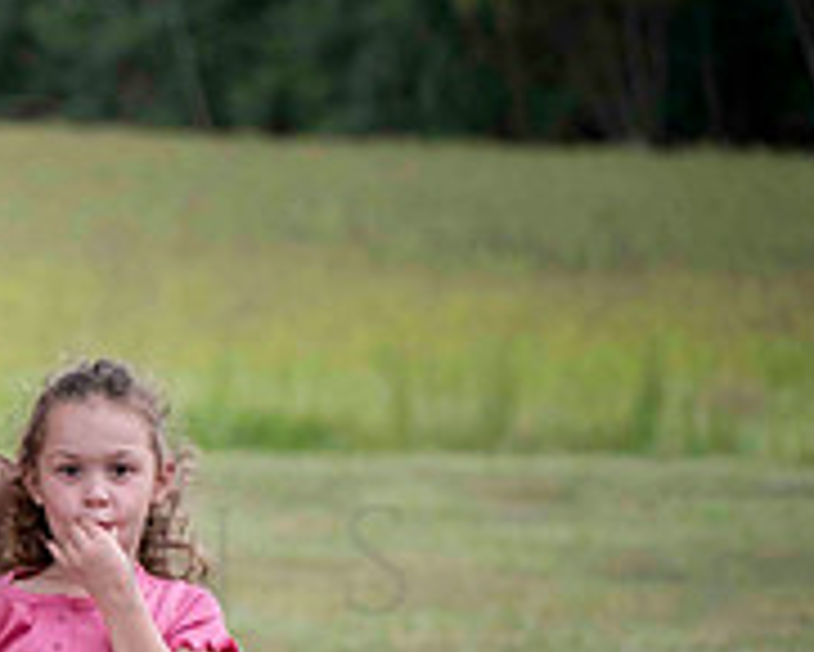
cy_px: 780
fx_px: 5785
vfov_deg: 6.4
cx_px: -414
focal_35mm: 240
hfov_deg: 7.9
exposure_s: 1/640
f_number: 3.5
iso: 400
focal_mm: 80
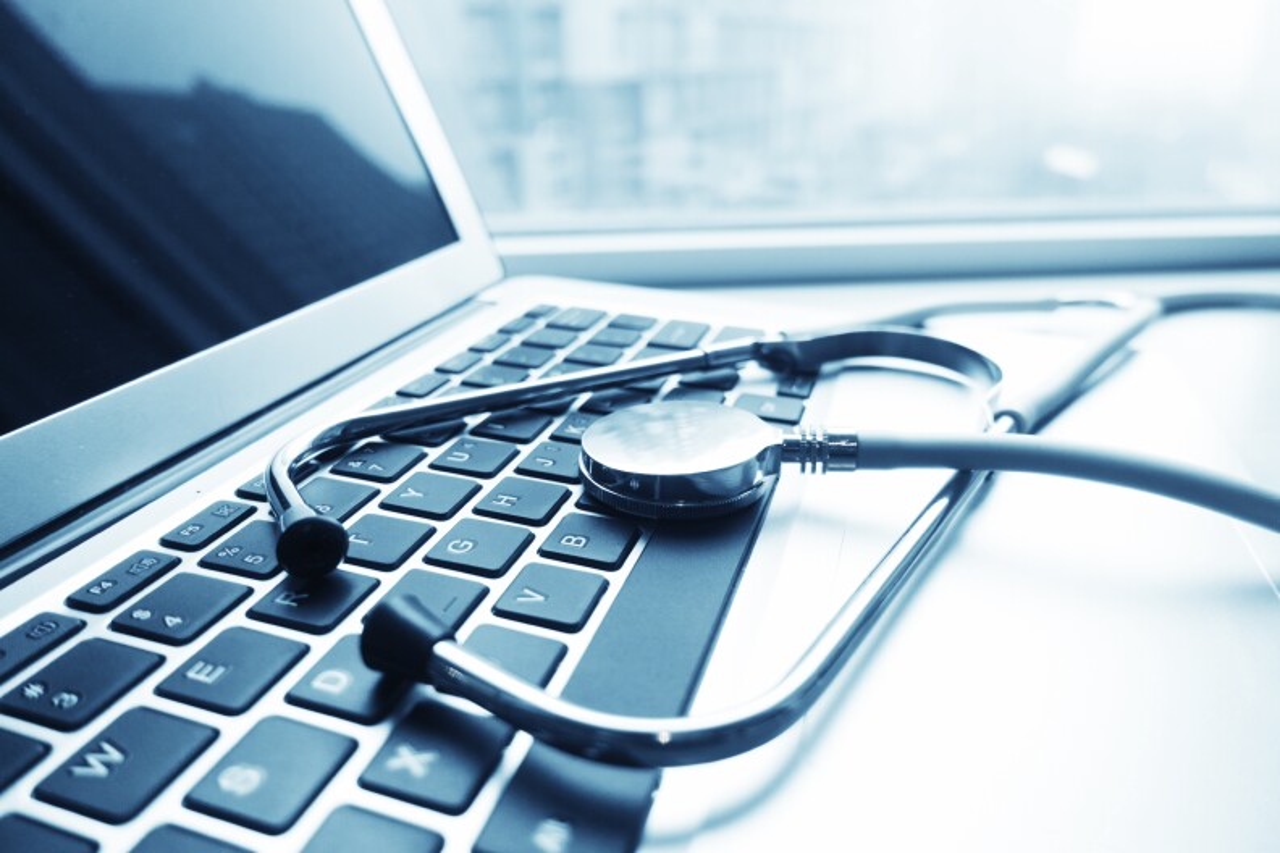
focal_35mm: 24
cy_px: 426
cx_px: 640
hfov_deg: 73.7
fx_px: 853
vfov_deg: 53.1
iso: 400
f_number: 2.2
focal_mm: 8.8
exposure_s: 1/80
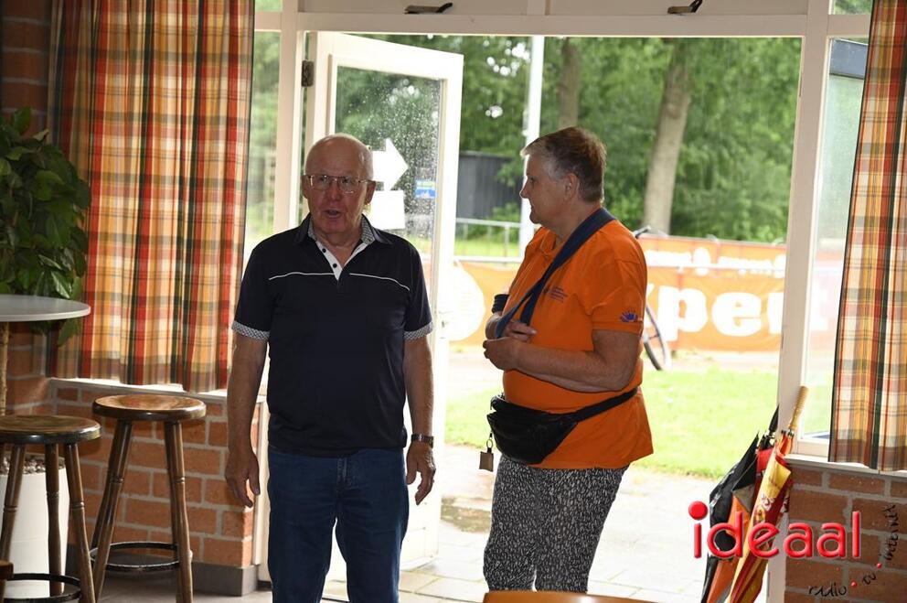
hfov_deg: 28.9
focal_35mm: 70
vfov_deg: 19.4
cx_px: 454
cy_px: 302
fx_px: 1762
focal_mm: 70
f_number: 4
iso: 250
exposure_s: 1/60
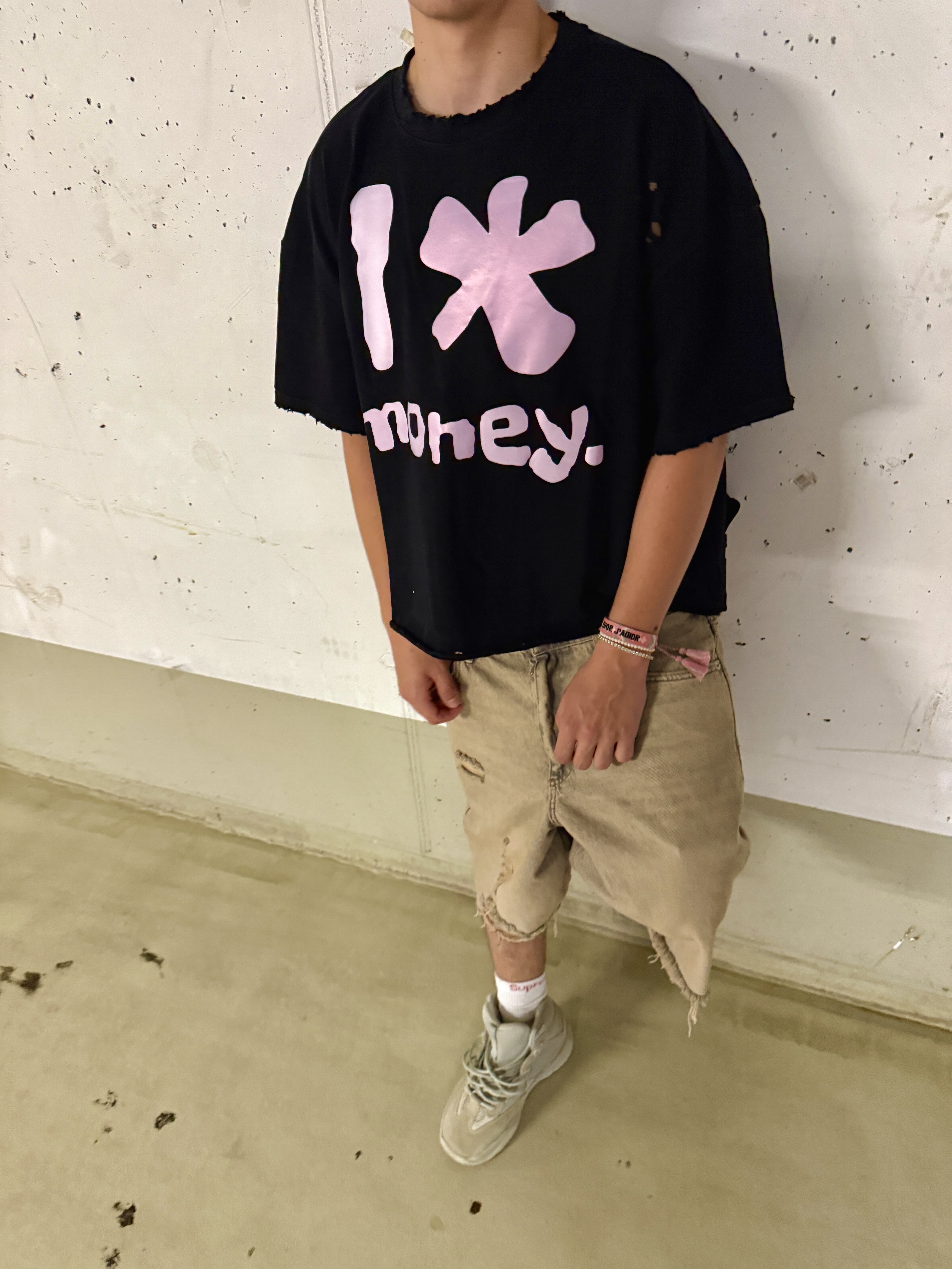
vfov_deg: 71.6
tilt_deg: -34.0
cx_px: 476
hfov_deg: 56.8
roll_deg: +1.5
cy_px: 634
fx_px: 880
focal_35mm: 24
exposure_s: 1/33
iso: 640
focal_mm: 6.76
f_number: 1.78
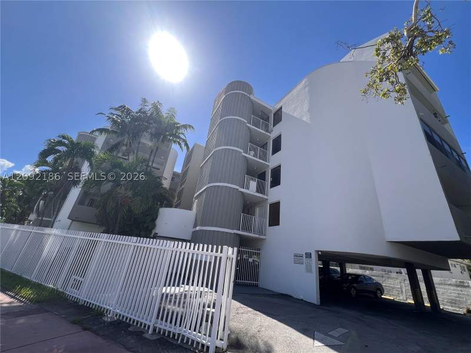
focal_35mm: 13
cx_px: 236
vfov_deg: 89.9
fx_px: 177
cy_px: 176
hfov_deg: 106.2
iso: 32
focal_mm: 1.57
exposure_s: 1/1393
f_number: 1.8
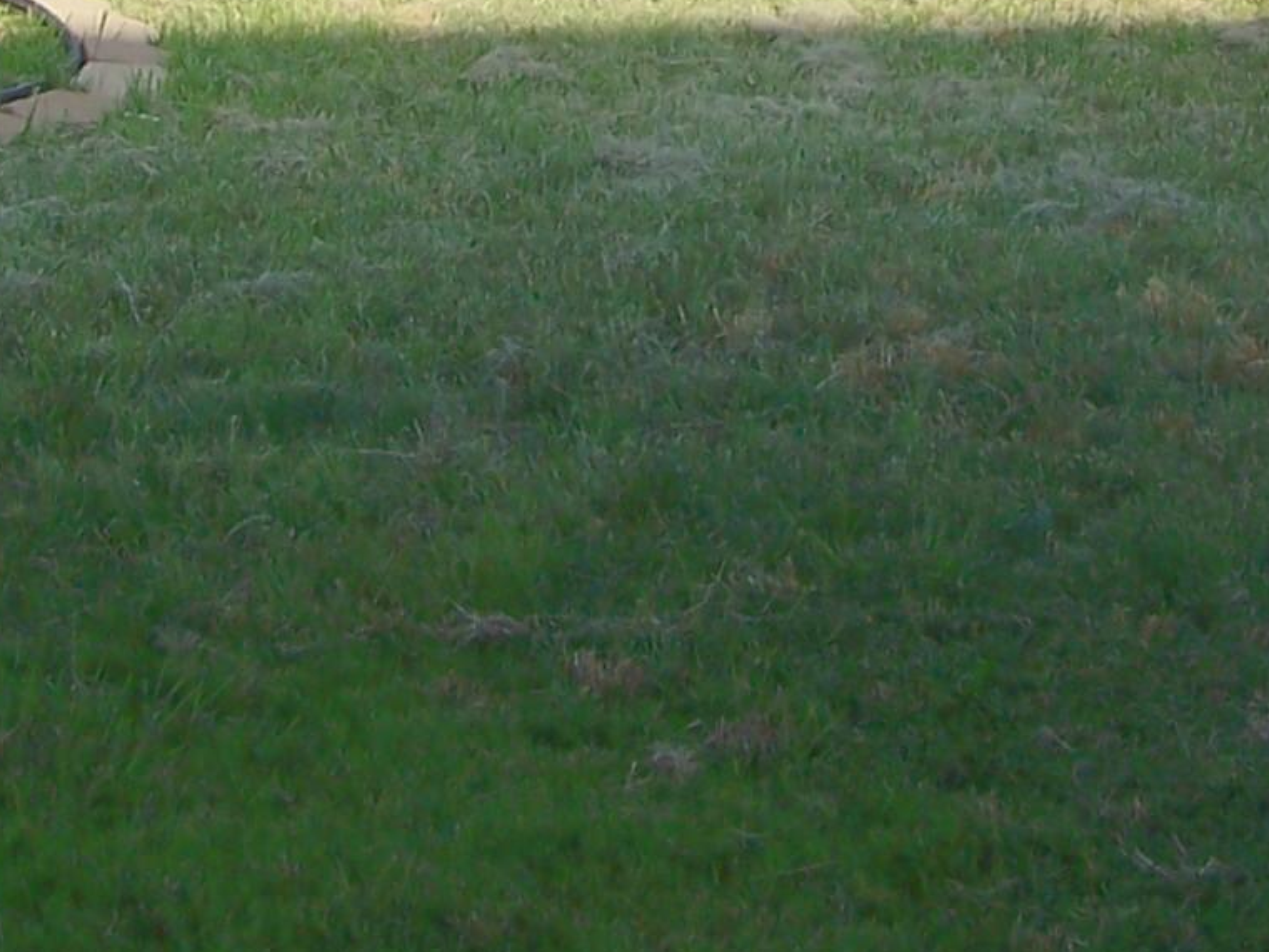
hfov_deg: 17.1
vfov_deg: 12.6
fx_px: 4216
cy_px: -185
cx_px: 617
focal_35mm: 115
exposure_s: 1/500
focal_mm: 6.3
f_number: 4
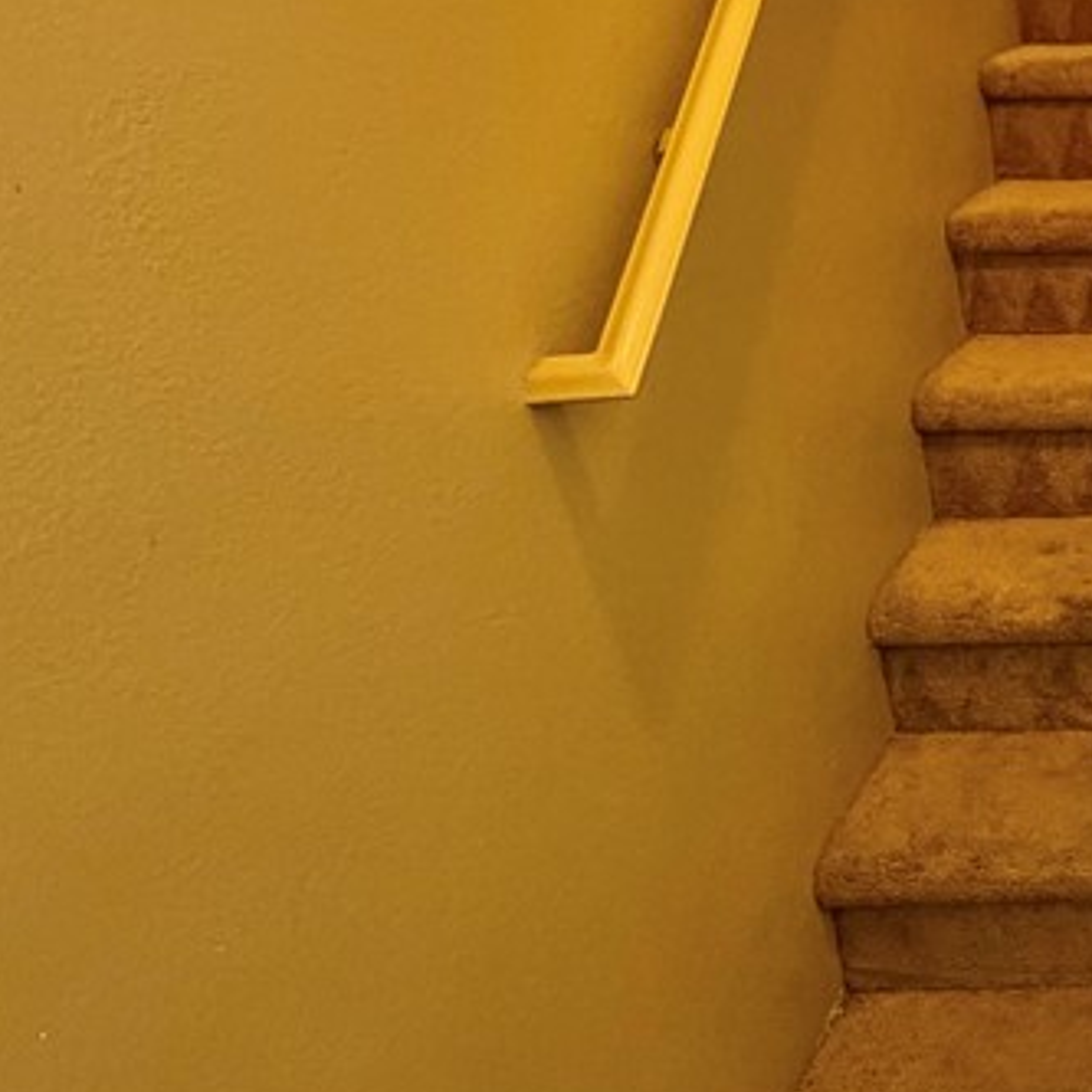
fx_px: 1356
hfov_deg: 33.2
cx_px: 1397
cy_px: 456
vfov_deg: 43.7
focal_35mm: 38
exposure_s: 1/60
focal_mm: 2.22
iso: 500
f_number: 2.2
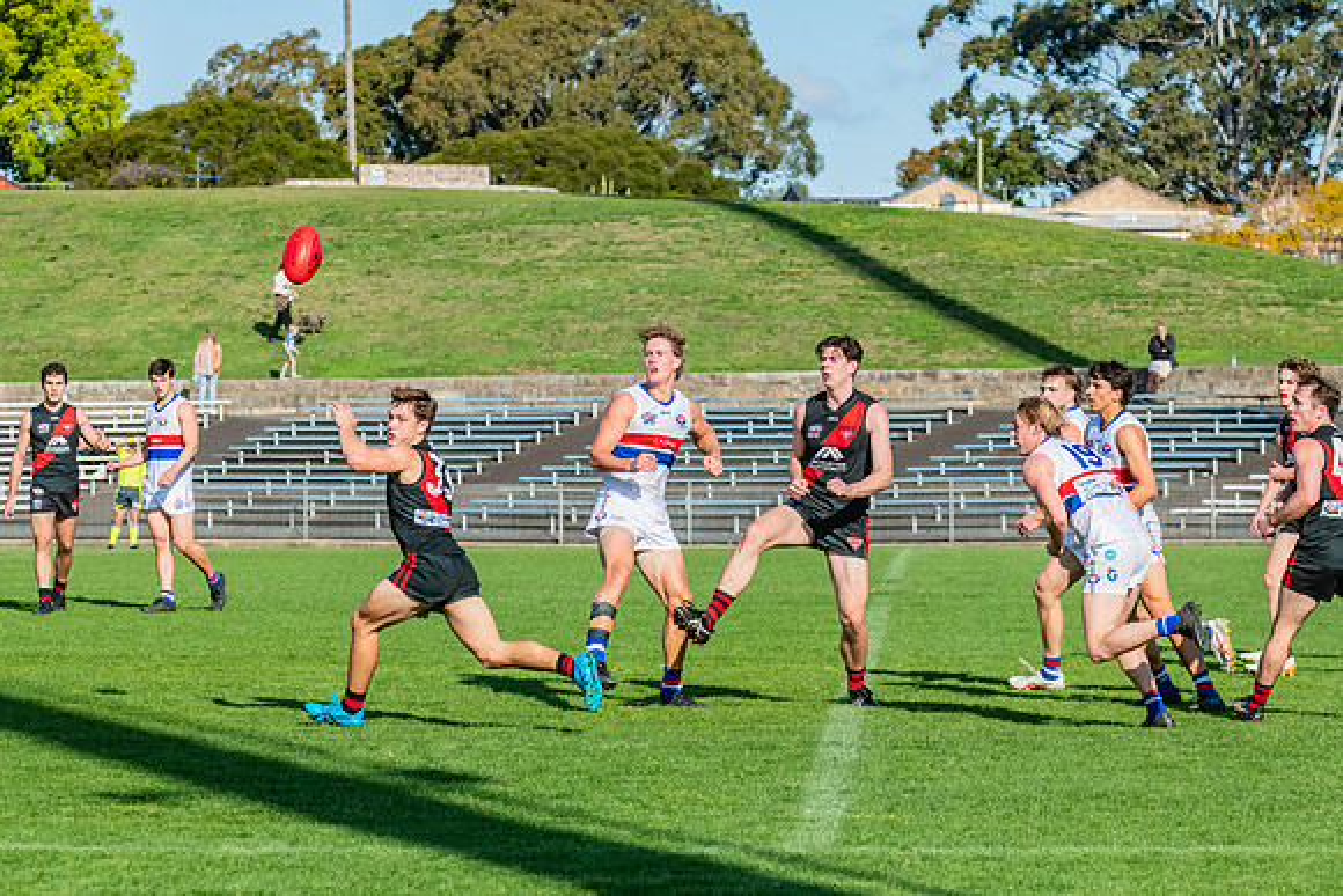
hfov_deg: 11.4
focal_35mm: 180
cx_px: 672
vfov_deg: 7.6
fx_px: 6715
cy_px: 448
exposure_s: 1/1600
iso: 800
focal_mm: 170
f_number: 10
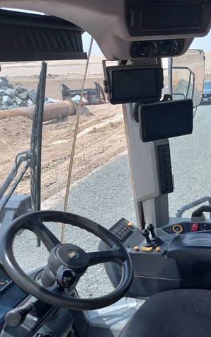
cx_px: 205
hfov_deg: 28.9
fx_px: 386
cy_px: 192
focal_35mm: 42
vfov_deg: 47.0
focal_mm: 4.6
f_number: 2
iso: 25
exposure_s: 1/307
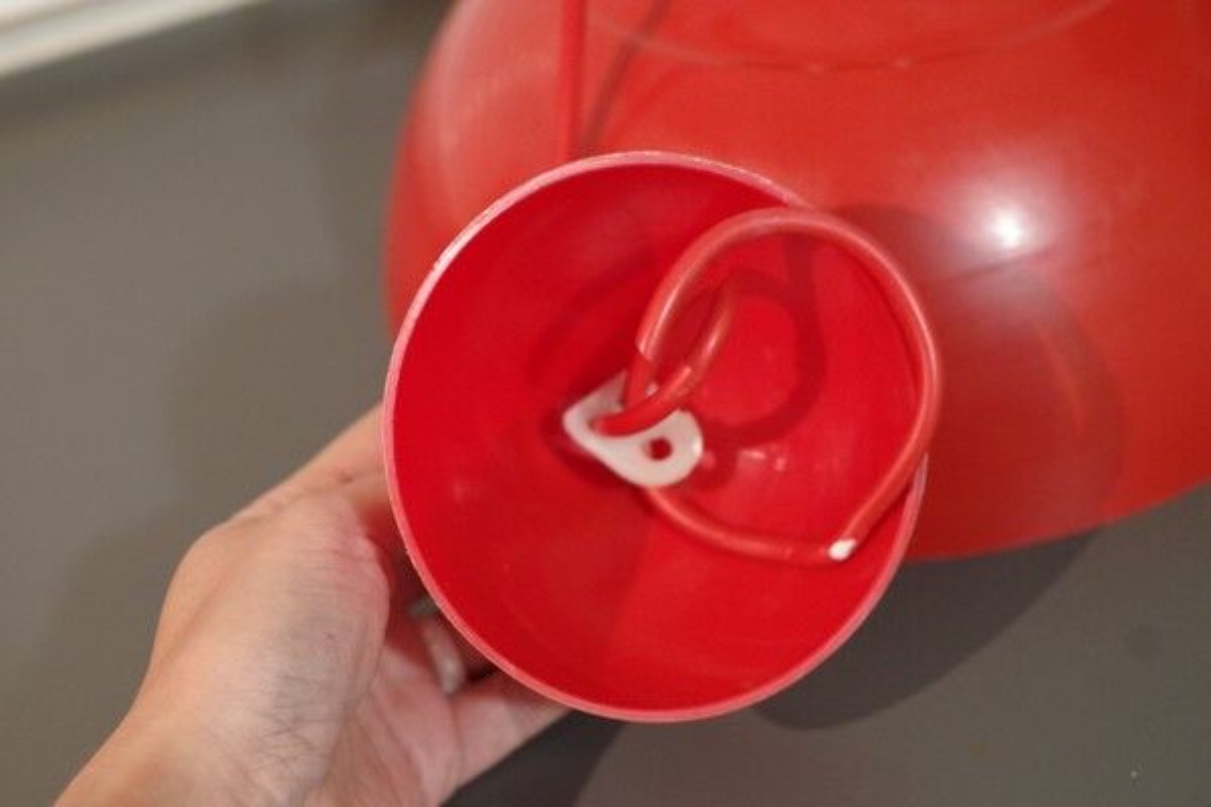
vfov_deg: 25.8
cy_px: 404
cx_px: 606
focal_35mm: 52
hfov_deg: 37.9
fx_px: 1766
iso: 3200
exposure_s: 1/15
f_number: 3.5
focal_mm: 35
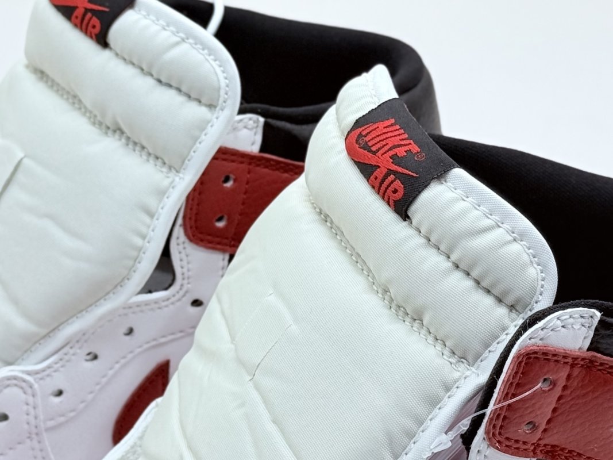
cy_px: 230
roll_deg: +0.4
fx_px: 850
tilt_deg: -23.7
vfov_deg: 30.3
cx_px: 306
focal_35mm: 48
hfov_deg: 39.7
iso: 64
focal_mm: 6.76
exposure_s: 1/587
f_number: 1.78
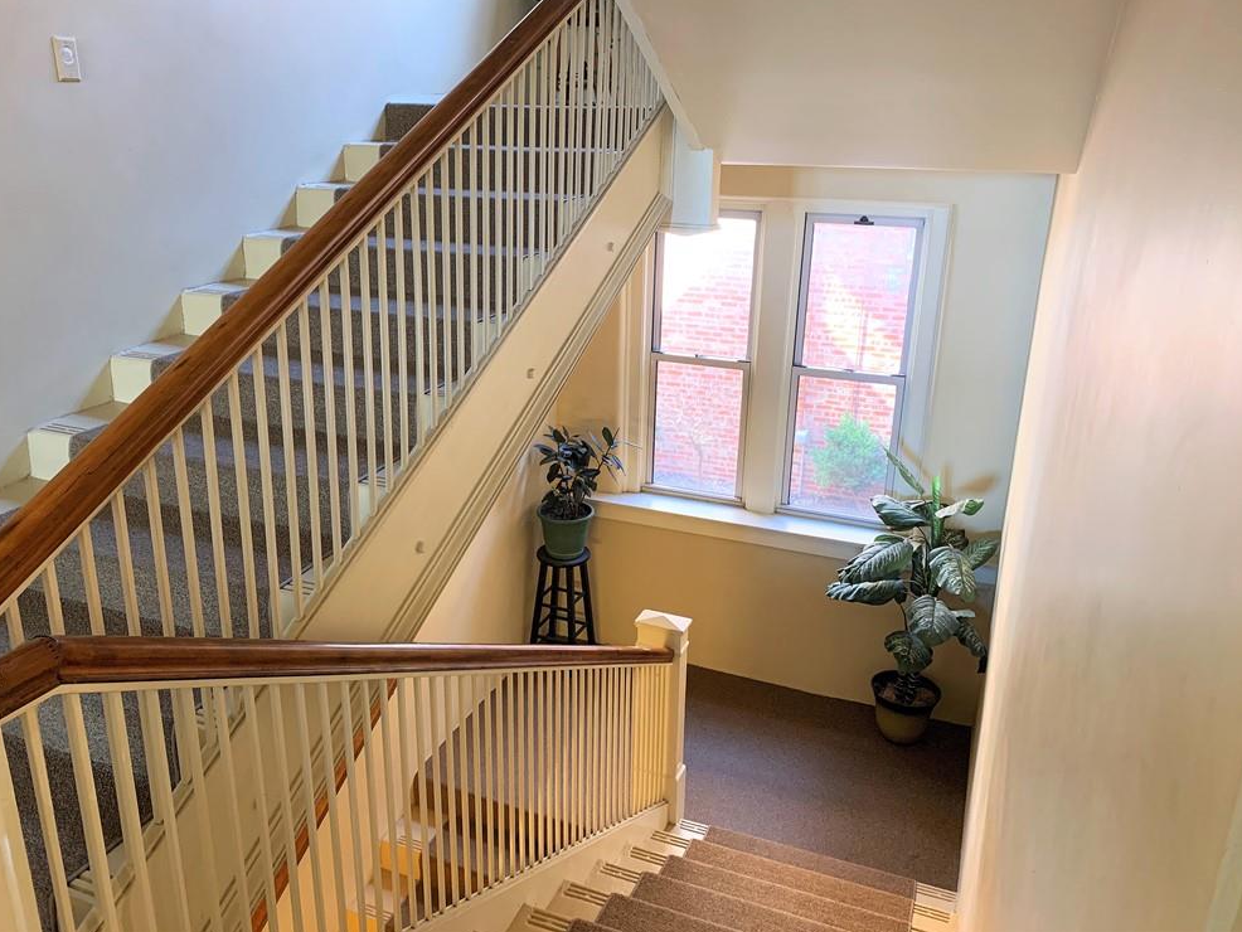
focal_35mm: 27
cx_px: 612
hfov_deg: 65.3
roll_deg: -0.7
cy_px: 456
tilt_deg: -19.0
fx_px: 969
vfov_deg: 51.4
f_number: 1.8
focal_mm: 4.25
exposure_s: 1/60
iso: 200
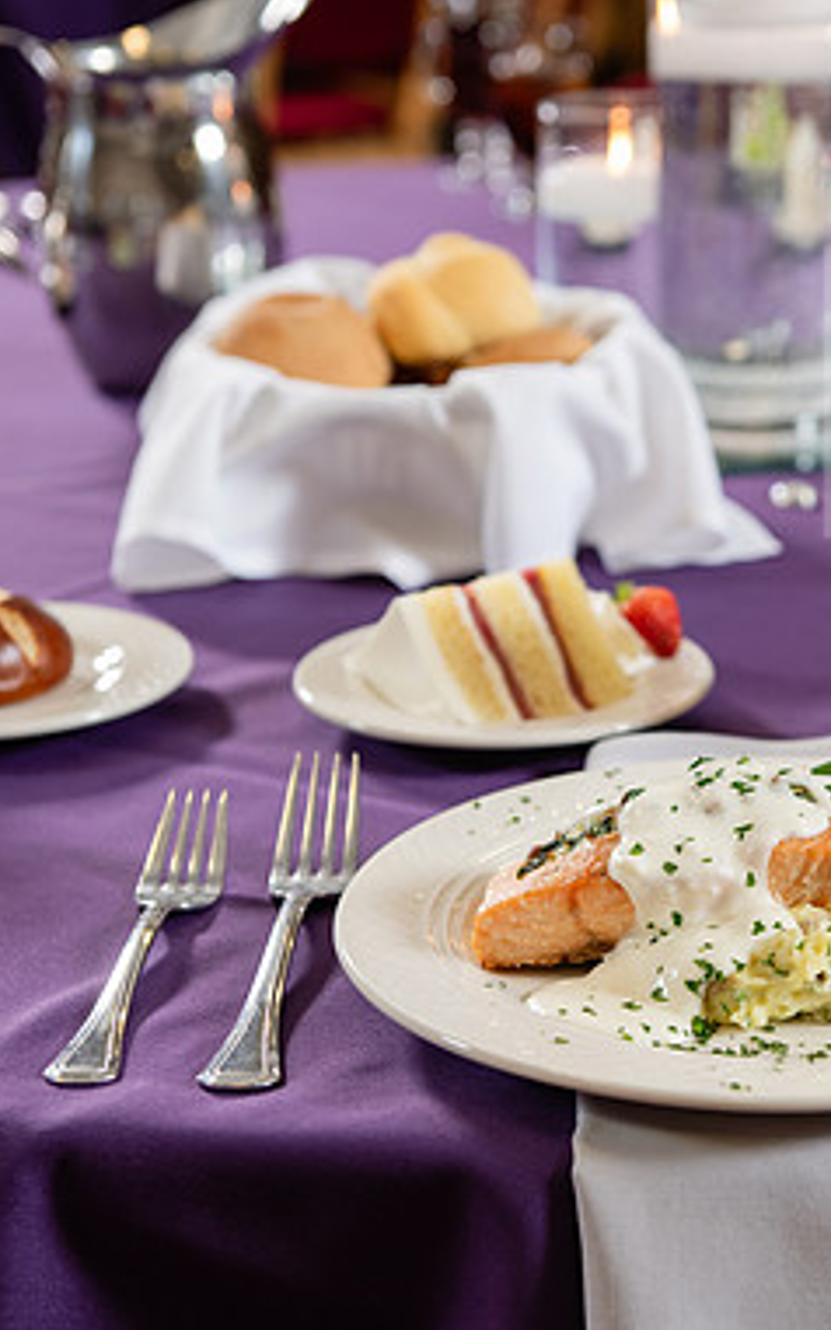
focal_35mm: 87
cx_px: 719
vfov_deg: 23.8
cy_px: 668
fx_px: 3154
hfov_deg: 14.9
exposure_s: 1/160
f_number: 4
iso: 400
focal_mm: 56
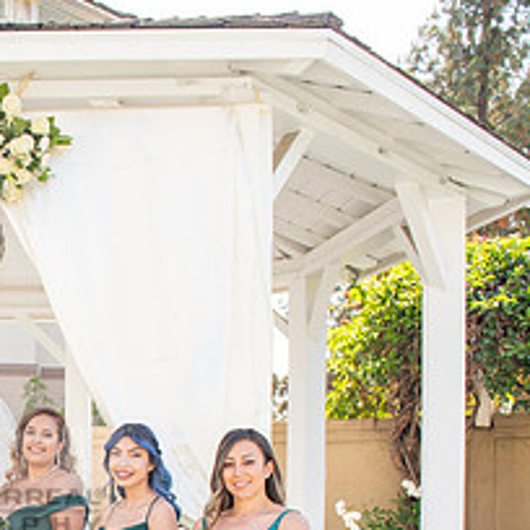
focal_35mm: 58
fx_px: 1005
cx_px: -96
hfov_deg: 26.5
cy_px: 490
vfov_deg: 28.3
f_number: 5
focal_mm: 24
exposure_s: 1/125
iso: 100
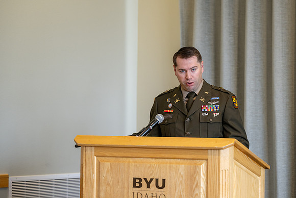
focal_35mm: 108
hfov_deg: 18.8
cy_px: 84
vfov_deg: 12.7
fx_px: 892
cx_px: 171
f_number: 2.8
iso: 400
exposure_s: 1/125
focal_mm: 94
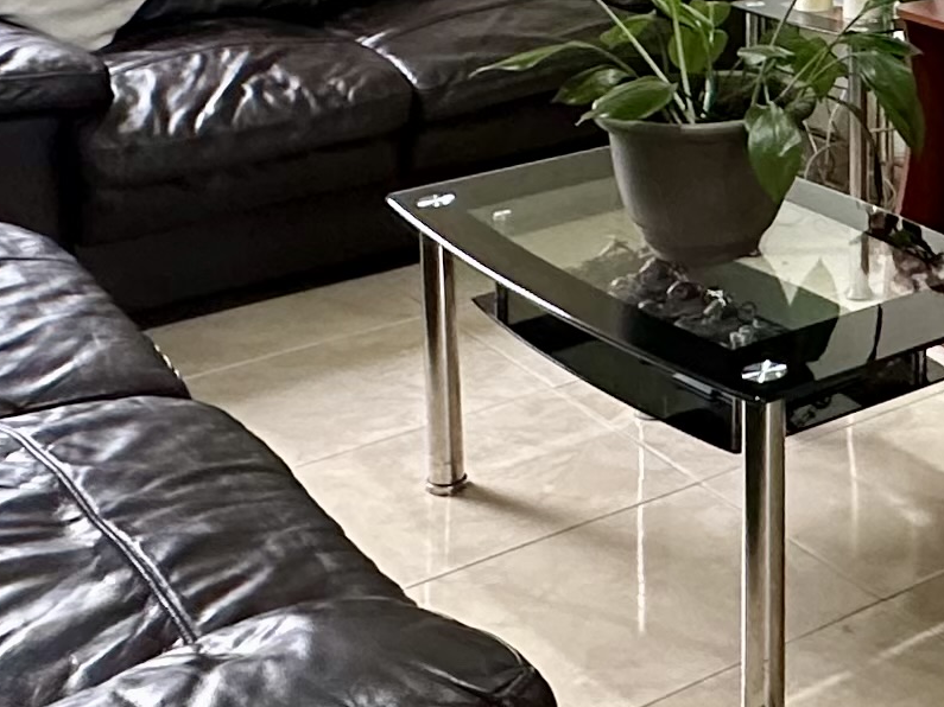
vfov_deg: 18.1
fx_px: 1936
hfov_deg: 25.1
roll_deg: +0.9
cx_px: 1084
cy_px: -394
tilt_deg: -0.8
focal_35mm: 71
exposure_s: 1/60
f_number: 2.2
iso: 400
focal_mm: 2.22
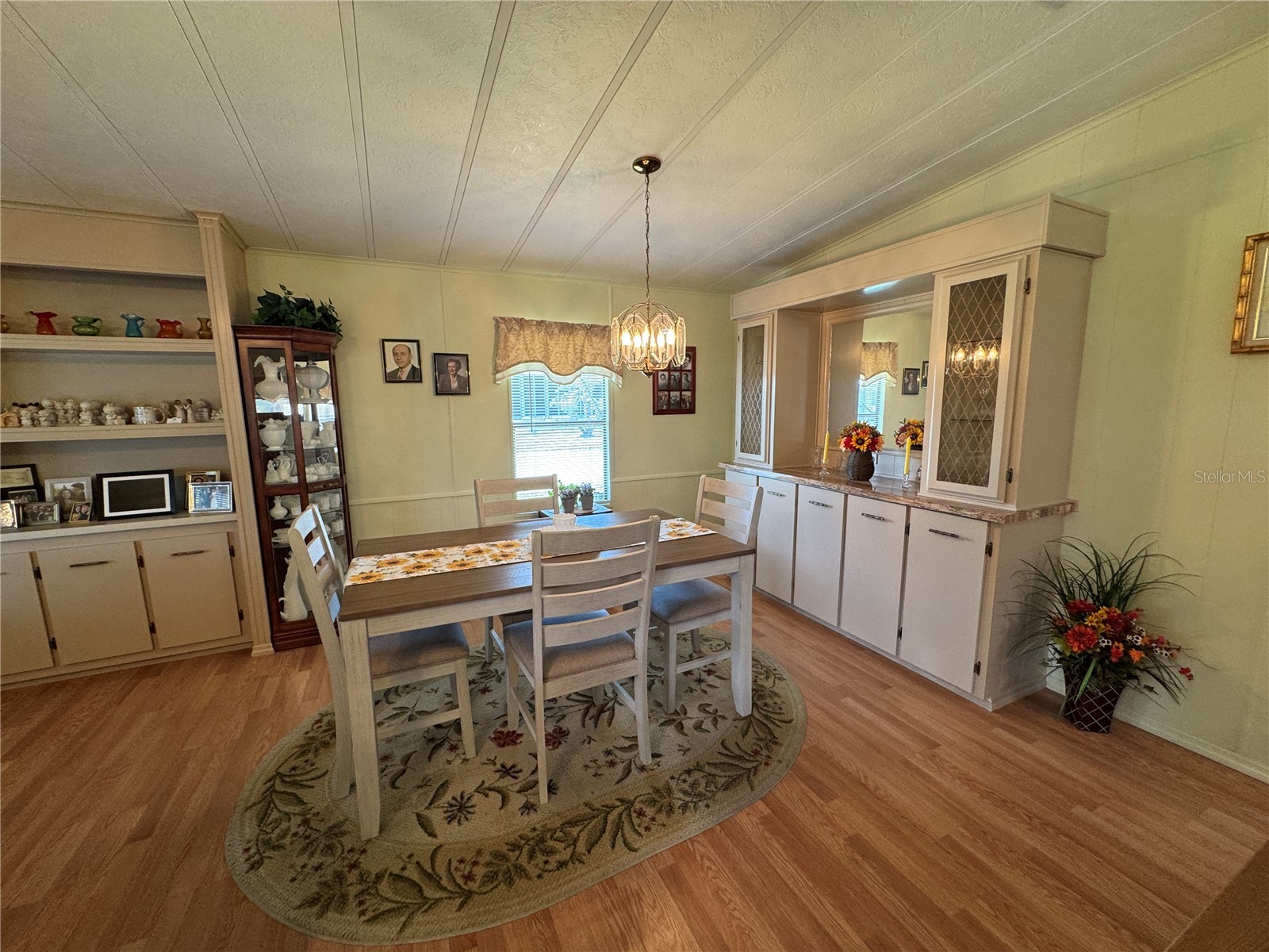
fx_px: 513
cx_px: 634
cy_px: 476
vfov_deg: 85.7
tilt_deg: -8.9
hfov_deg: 102.1
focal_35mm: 14
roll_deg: +0.3
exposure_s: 1/60
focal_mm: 2.22
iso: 160
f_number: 2.2
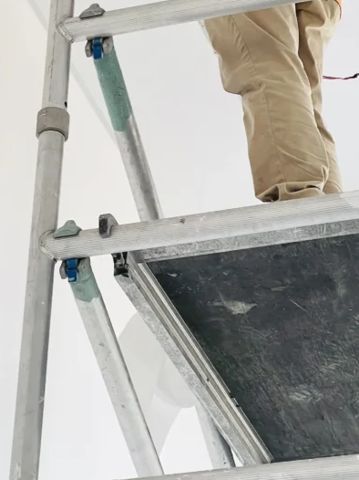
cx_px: 150
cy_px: 20
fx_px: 2076
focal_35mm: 150
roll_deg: -3.8
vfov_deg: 13.0
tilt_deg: +36.3
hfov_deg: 9.9
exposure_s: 1/60
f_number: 2.8
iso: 250
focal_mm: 9
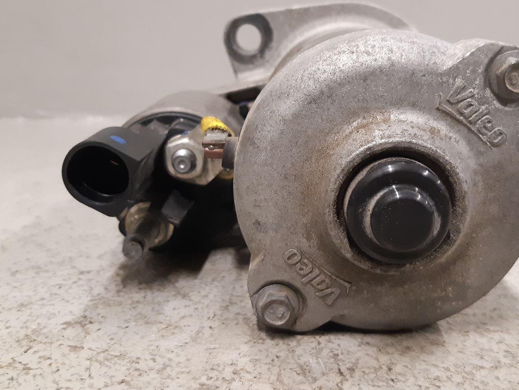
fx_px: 585
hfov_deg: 47.7
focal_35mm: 39
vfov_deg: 36.8
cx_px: 300
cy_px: 170
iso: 320
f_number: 1.7
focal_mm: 3.93
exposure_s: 1/50
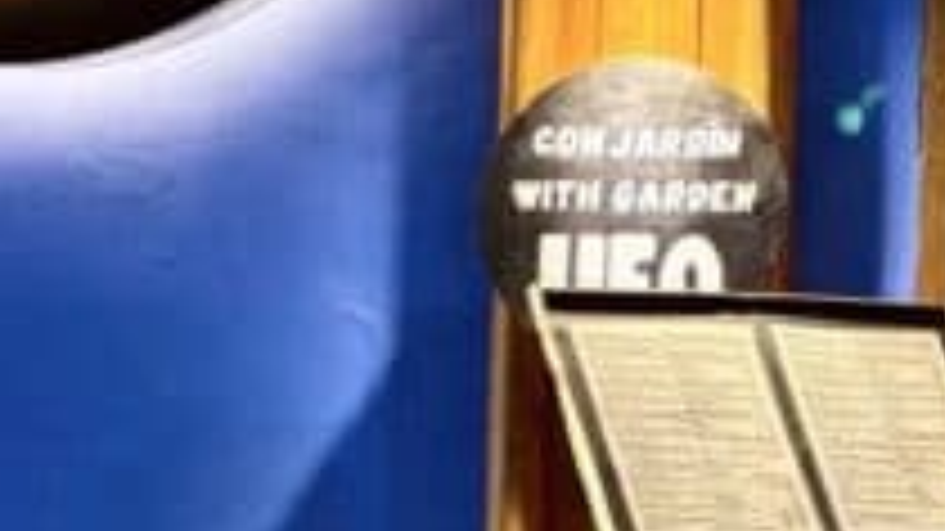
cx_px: 1580
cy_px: -108
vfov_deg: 8.7
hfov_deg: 14.2
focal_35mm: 138
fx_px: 3457
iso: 500
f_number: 1.6
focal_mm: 5.96
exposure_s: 1/40
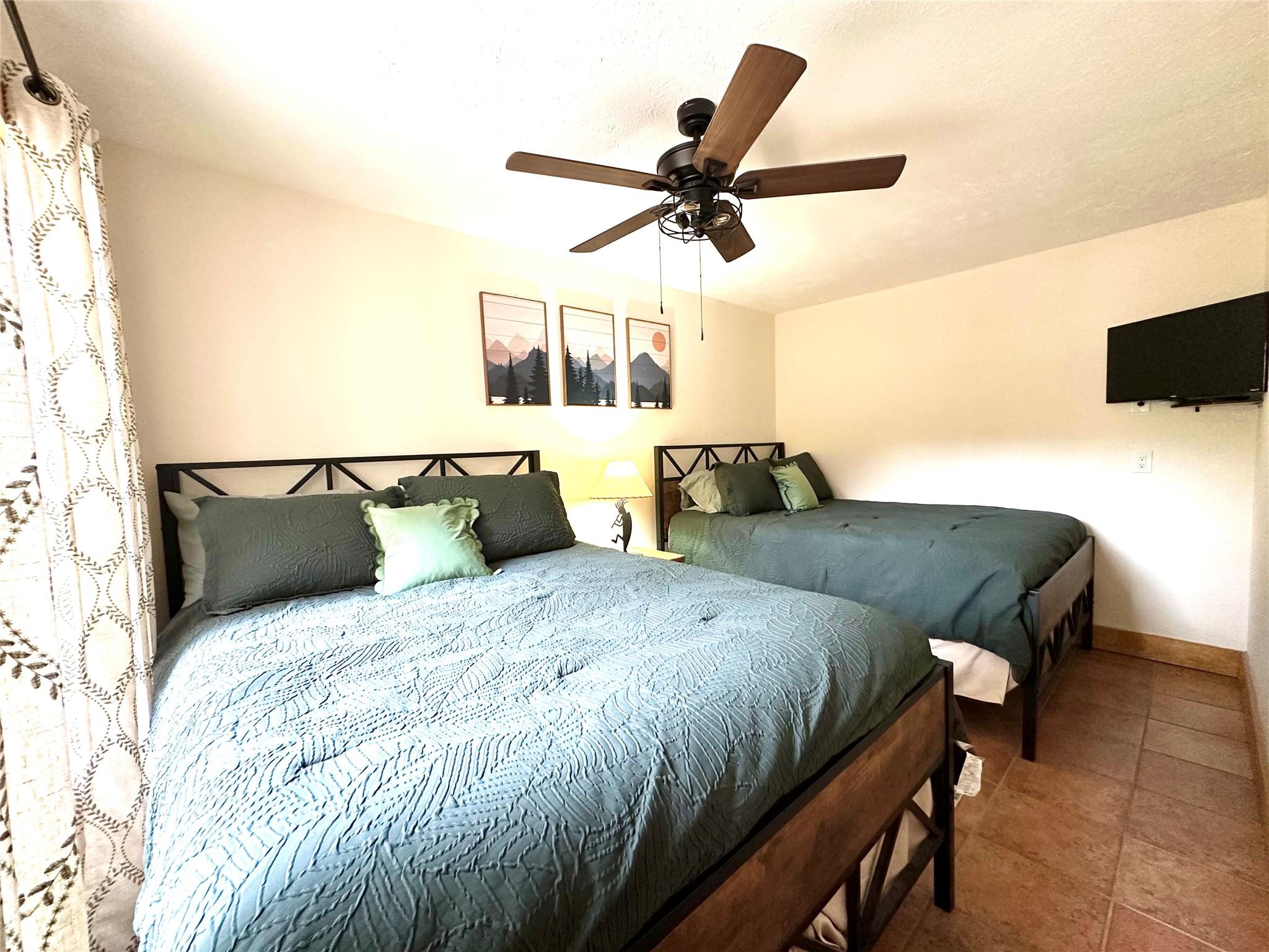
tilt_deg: -3.4
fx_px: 513
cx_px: 634
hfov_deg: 102.1
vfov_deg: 85.7
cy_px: 476
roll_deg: +1.7
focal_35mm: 14
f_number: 2.2
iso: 320
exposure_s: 1/60
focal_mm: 2.22
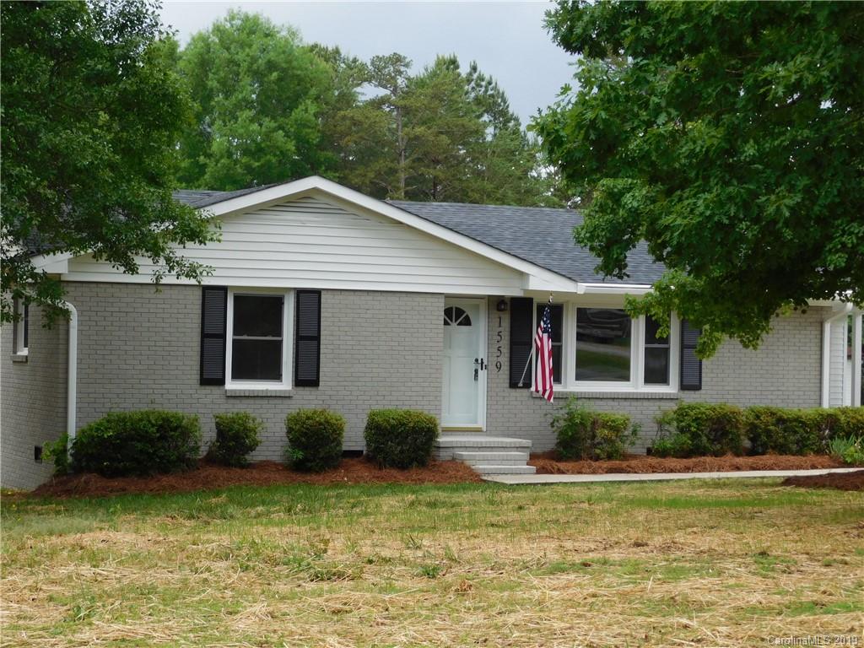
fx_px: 1997
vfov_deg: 18.4
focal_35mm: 80
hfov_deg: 24.4
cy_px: 324
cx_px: 432
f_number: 4.4
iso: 125
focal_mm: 14.2
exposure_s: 1/160
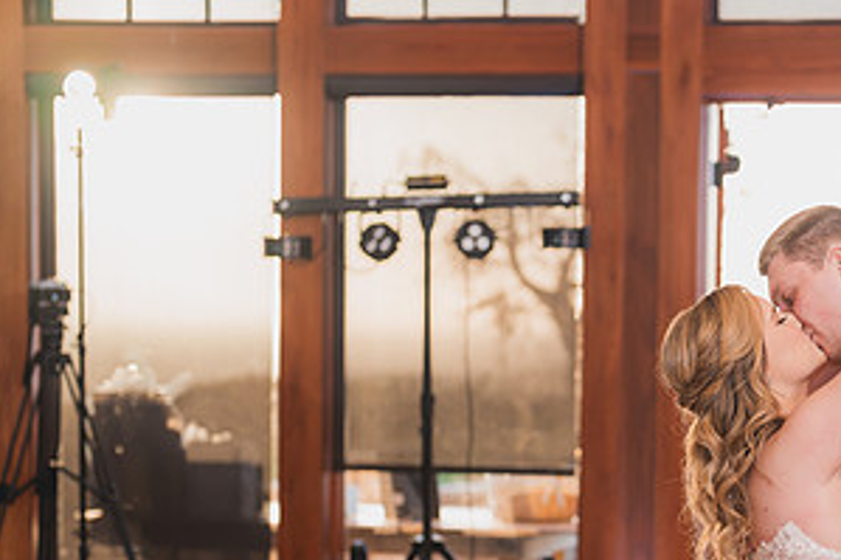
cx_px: 751
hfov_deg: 20.6
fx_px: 2265
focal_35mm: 97
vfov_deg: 14.0
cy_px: 477
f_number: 1.8
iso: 125
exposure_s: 1/250
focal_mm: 50
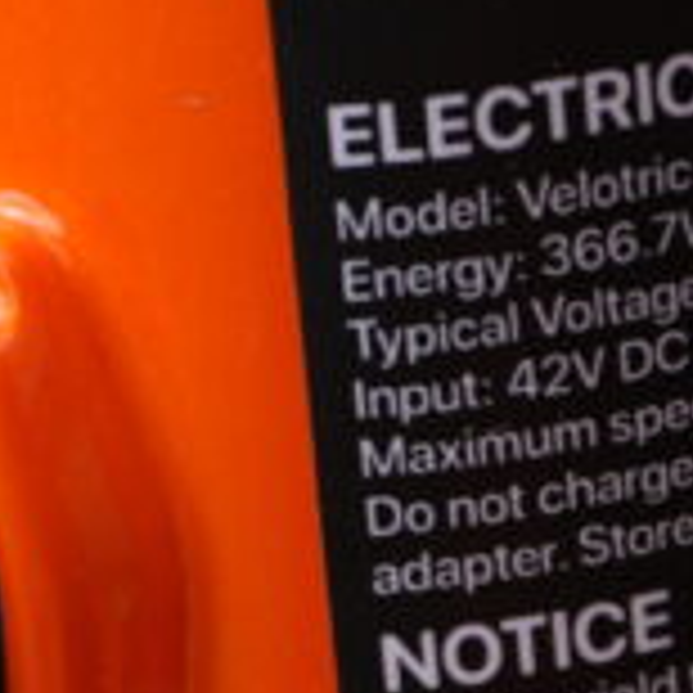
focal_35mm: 287
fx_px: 6507
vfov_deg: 6.1
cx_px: 302
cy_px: 513
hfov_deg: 6.1
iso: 100
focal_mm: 29
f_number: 4.5
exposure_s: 1/125
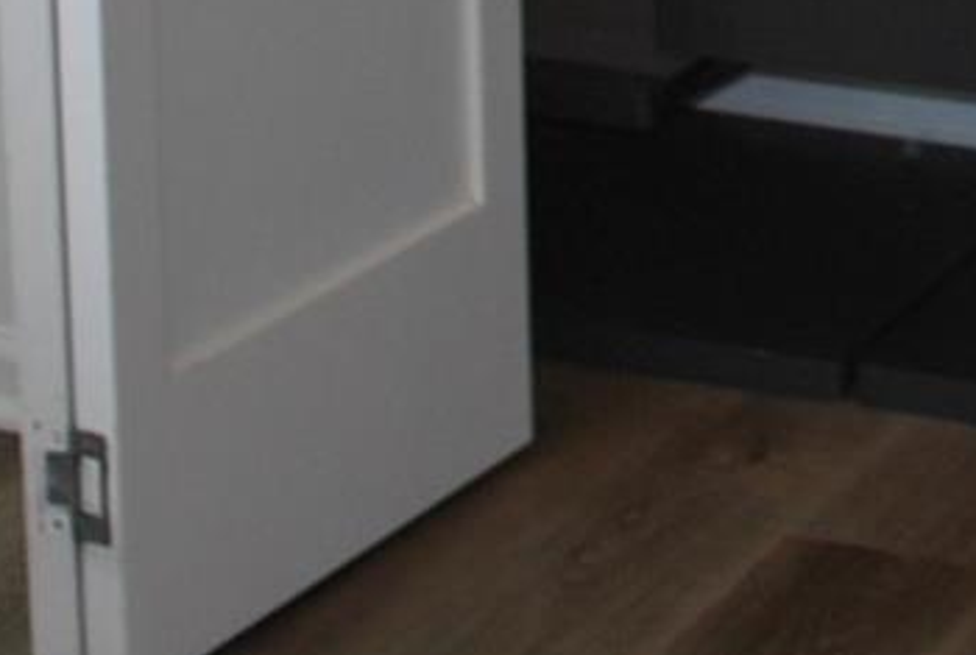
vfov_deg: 7.9
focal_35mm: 158
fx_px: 4293
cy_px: -1090
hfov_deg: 12.3
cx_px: 1500
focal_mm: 18
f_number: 3.5
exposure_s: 1/60
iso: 200
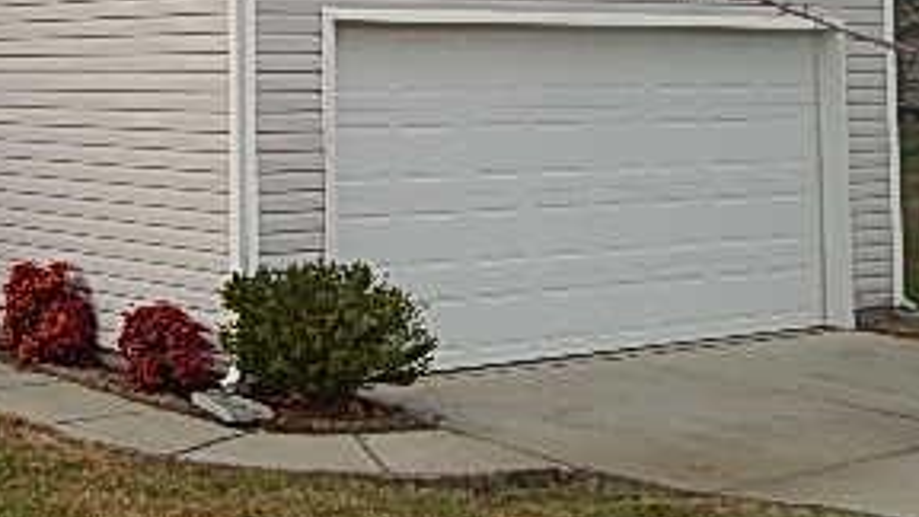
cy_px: -48
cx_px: -70
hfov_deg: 26.2
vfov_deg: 15.7
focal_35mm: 75
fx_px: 1828
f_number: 3.2
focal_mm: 5.6
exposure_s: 1/400
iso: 125
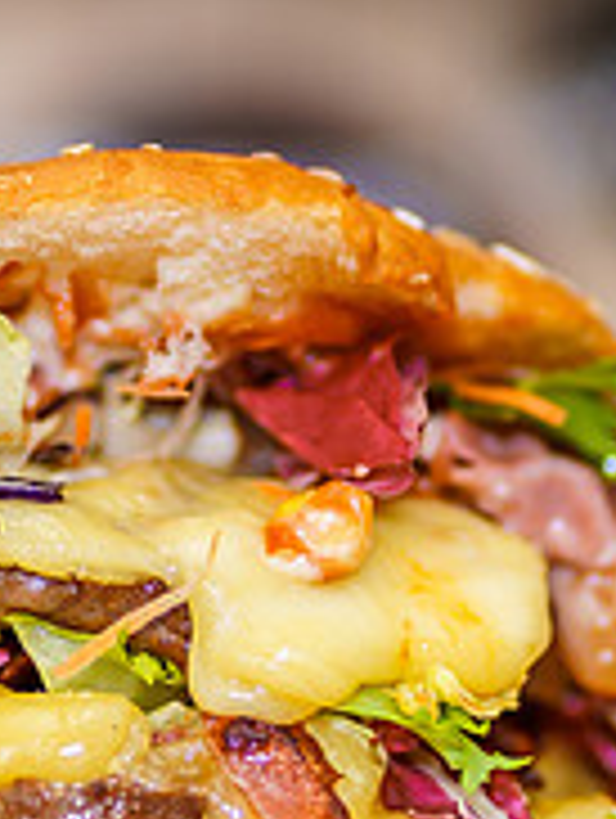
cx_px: 96
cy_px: 573
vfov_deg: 7.2
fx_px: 6462
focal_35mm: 273
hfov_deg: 5.5
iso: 100
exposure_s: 1/80
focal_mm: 85
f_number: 1.8
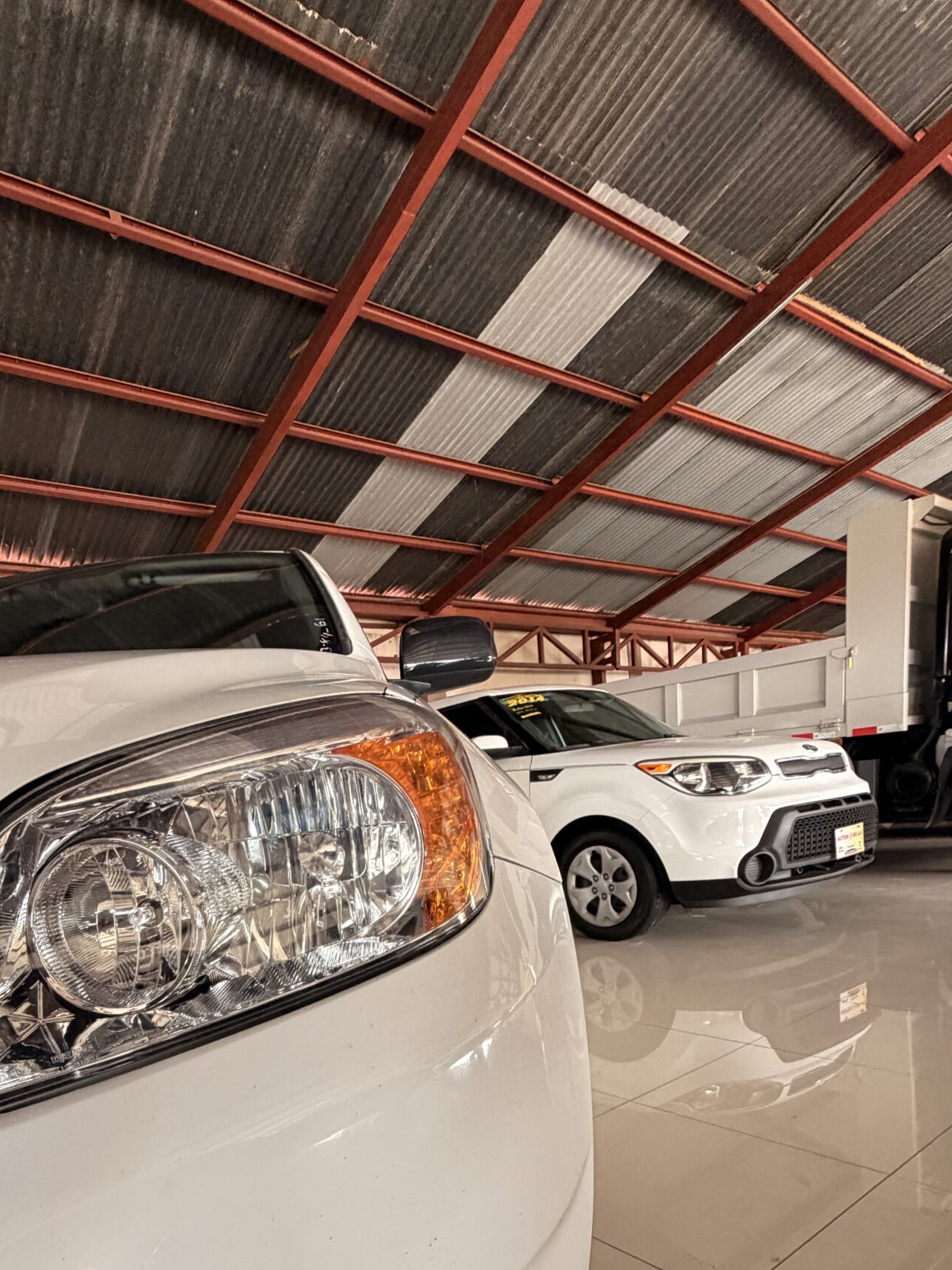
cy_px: 923
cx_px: 325
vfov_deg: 74.4
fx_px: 770
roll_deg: +6.3
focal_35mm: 21
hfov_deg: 62.0
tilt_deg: -8.2
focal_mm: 2.22
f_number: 2.2
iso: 320
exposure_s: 1/119
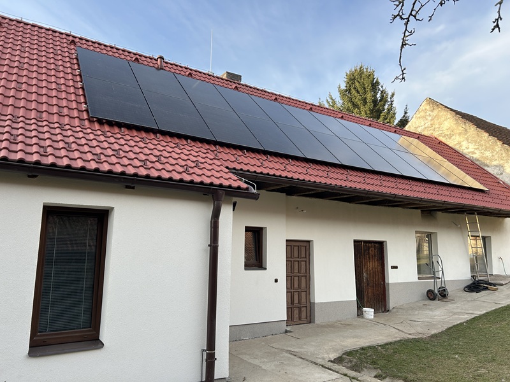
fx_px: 383
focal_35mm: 26
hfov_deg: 67.3
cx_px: 255
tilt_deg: +9.3
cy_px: 191
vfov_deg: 53.1
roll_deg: +0.0
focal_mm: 5.7
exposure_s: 1/597
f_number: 1.5
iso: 50
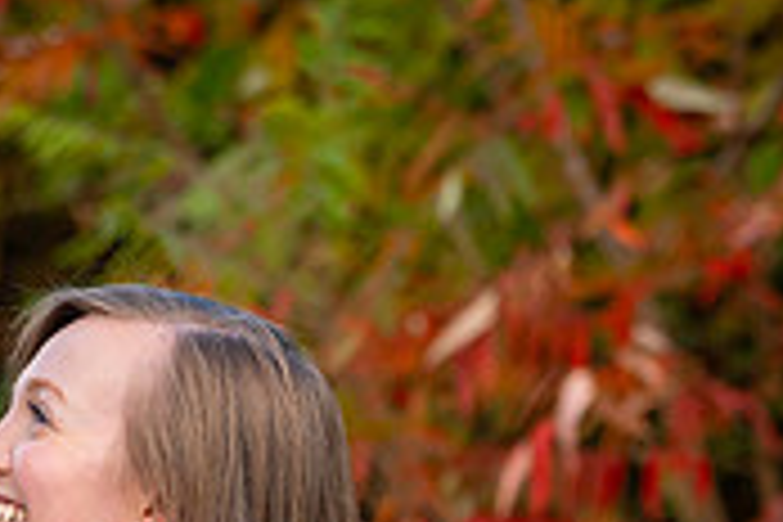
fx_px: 6285
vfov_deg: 4.7
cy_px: 702
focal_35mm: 289
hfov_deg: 7.1
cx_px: 4
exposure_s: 1/1600
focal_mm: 86
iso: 1250
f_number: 4.5
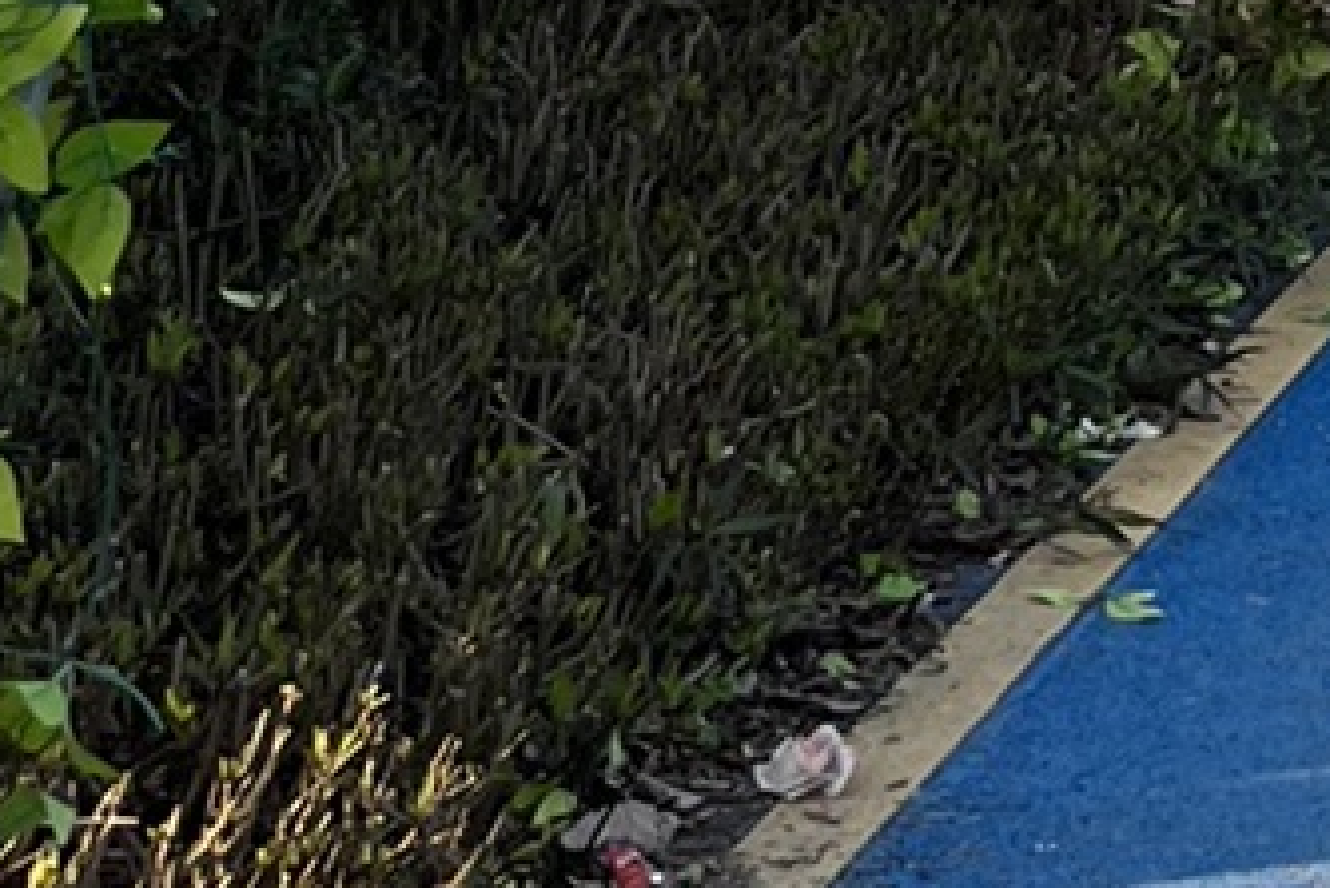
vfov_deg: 7.5
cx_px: 2656
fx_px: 5987
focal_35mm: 162
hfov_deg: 11.4
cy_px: -1732
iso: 50
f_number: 1.6
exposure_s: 1/1372
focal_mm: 5.1
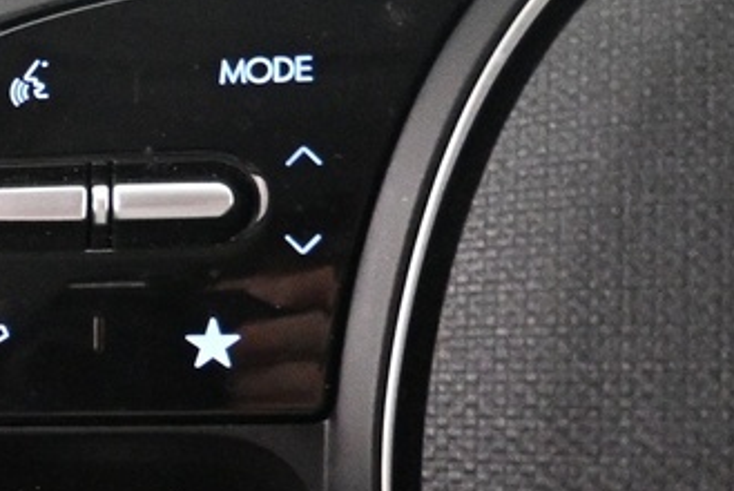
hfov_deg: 14.7
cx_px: -667
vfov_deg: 11.5
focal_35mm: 118
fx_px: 2408
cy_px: 531
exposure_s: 1/50
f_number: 3.5
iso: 4000
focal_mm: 16
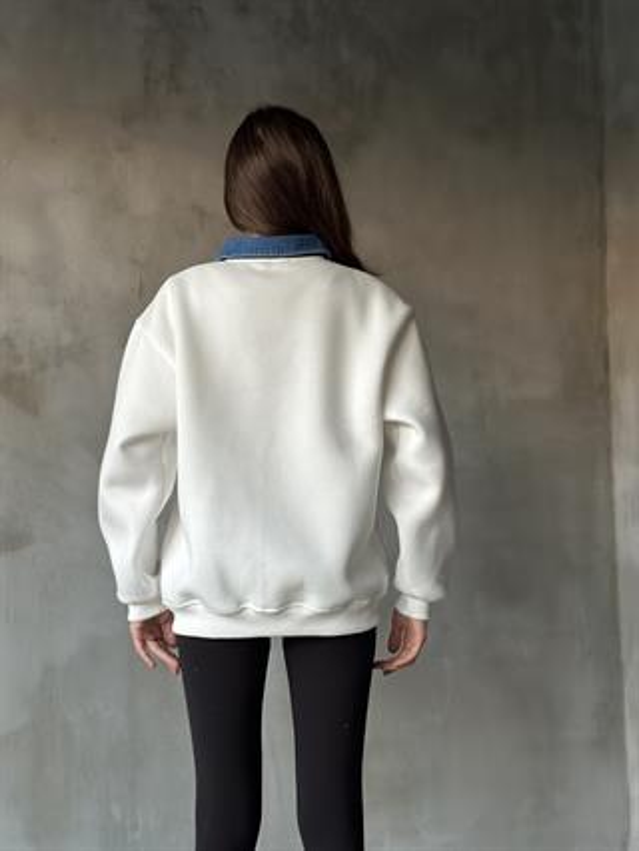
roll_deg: -0.3
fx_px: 1180
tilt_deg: +1.7
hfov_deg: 30.3
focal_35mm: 48
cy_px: 426
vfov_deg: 39.6
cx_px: 320
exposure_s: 1/60
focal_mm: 6.86
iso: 250
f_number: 1.78
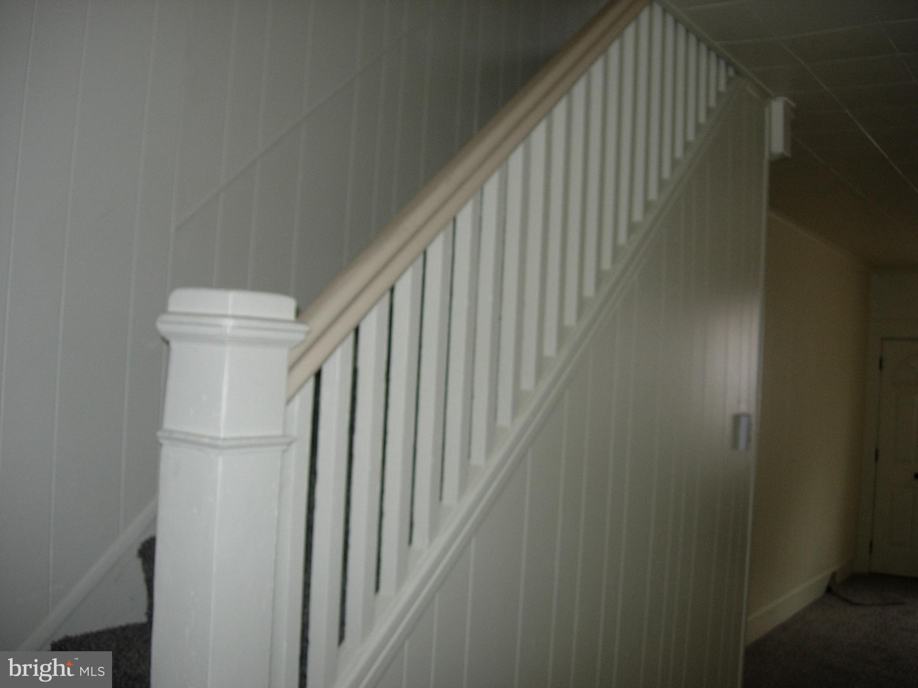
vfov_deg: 37.7
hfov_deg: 49.0
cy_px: 344
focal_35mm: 38
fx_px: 1008
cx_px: 459
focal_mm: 7.8
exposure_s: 1/64
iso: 79
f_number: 2.8
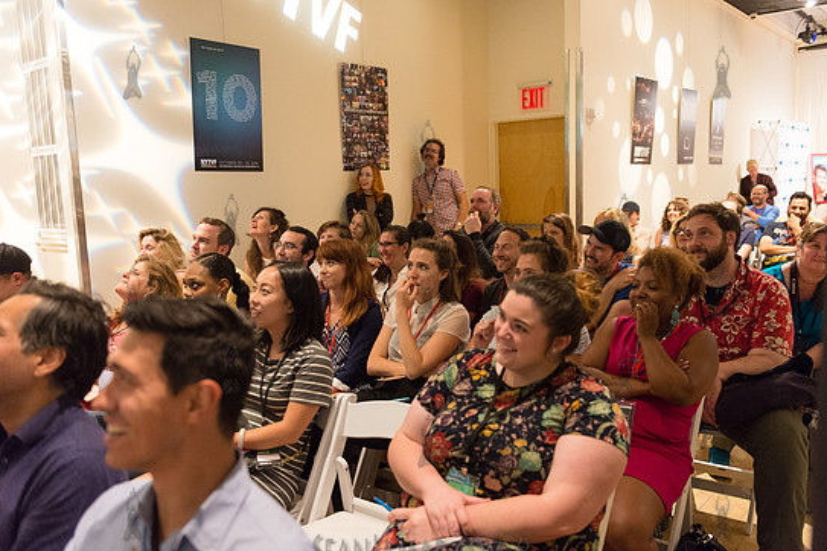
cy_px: 293
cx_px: 426
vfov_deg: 42.3
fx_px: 712
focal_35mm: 31
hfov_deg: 60.3
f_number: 2.8
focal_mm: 29
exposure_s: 1/200
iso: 4000
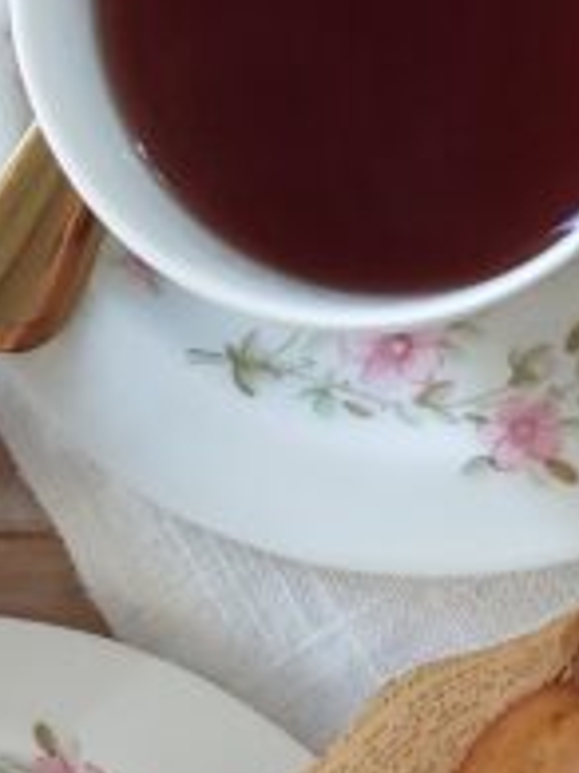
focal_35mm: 123
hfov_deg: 11.4
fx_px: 2746
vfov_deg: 16.0
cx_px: 952
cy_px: 190
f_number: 1.8
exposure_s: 1/60
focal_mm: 5.23
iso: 250
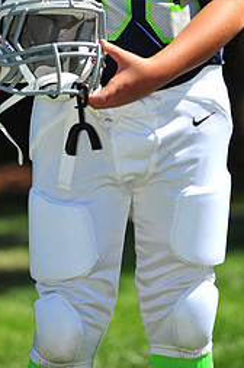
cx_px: 99
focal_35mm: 459
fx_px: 4679
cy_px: -47
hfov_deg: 3.0
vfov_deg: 4.5
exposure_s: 1/3200
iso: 400
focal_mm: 200
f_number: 4.5
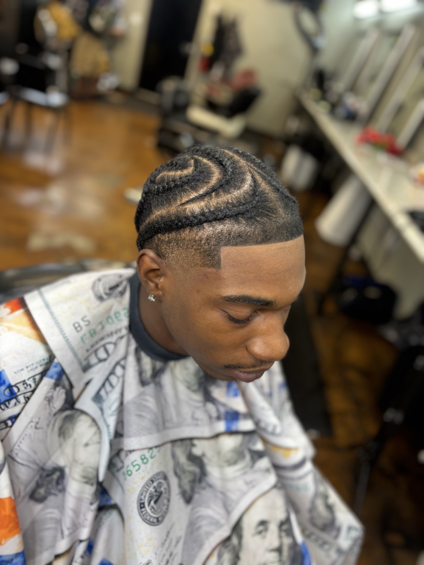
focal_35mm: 26
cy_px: 282
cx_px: 212
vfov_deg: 67.3
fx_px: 425
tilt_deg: -30.4
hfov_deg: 53.1
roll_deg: -17.7
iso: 80
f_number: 1.6
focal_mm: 5.96
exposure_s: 1/60
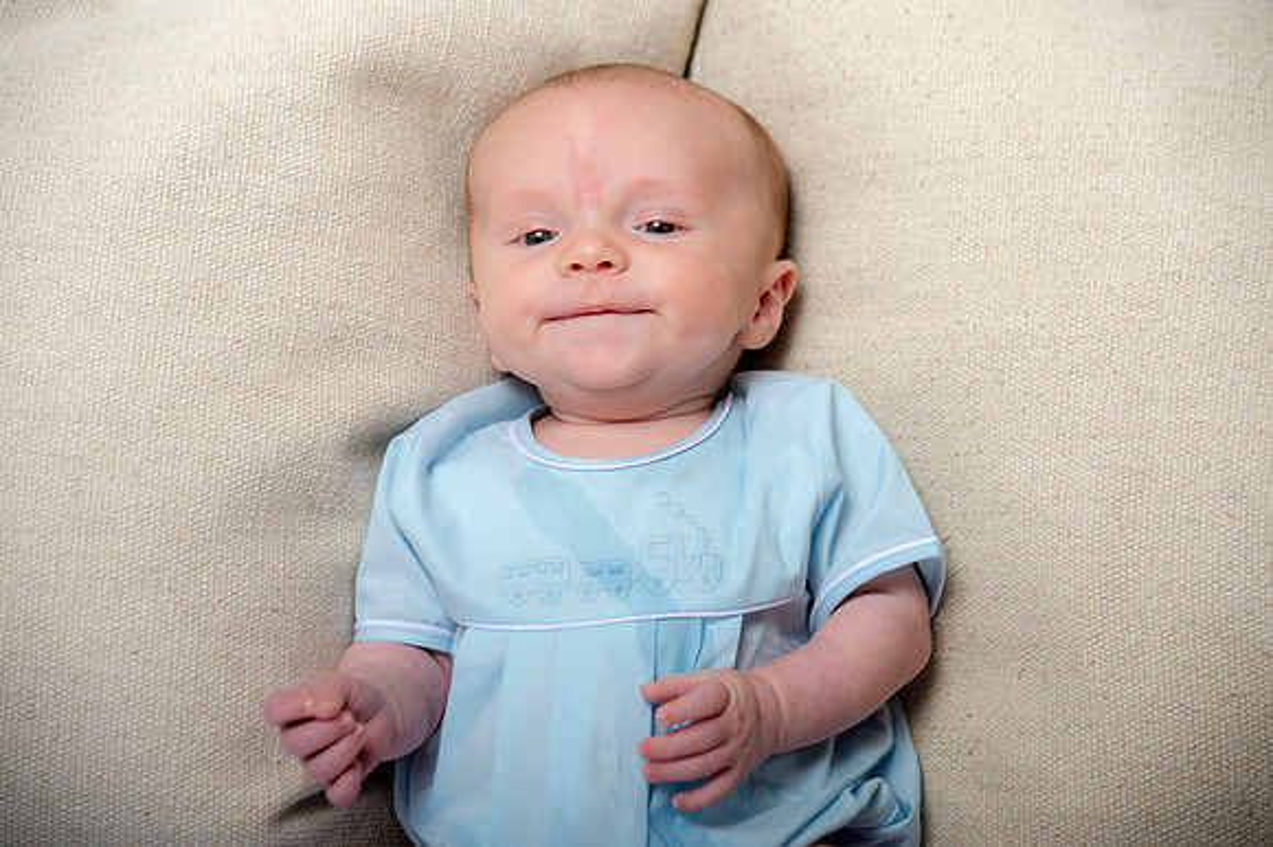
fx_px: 4948
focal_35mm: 140
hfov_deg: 14.7
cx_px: 636
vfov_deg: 9.8
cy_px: 424
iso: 250
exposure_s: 1/200
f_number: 5.6
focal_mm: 140
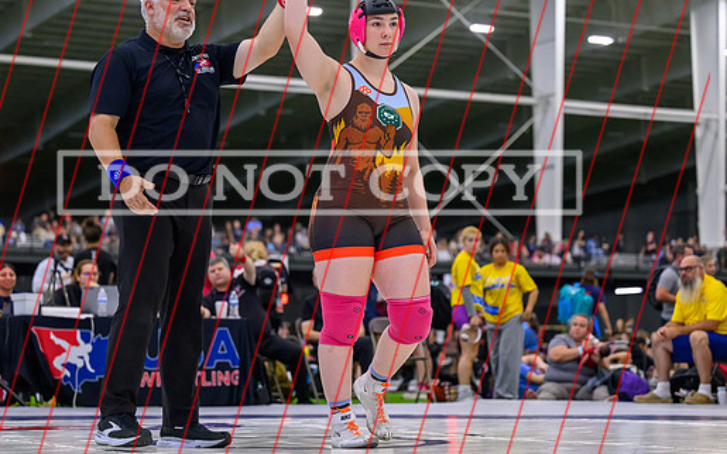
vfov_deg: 14.1
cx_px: 334
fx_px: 1843
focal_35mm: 93
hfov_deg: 22.3
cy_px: 227
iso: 6400
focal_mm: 70
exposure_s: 1/640
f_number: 2.8
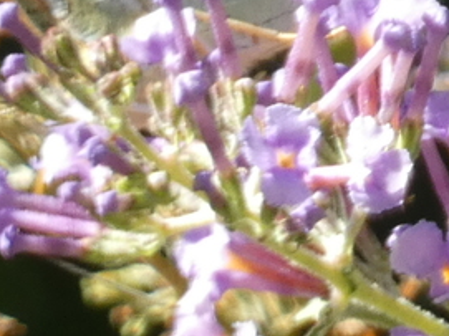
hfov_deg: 0.8
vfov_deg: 0.6
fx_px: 32646
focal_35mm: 2518
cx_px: 200
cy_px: -122
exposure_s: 1/100
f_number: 5.6
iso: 200
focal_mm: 143.4
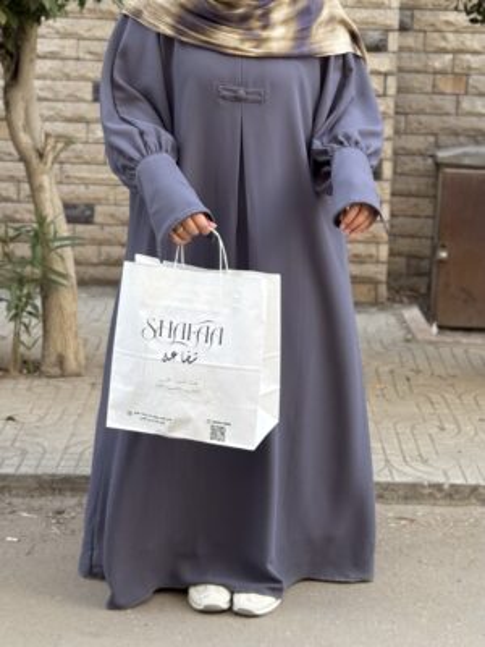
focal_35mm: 48
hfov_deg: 30.3
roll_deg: -2.4
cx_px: 242
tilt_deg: -7.3
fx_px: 897
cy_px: 324
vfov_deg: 39.7
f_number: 1.78
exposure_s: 1/190
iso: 125
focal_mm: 6.76
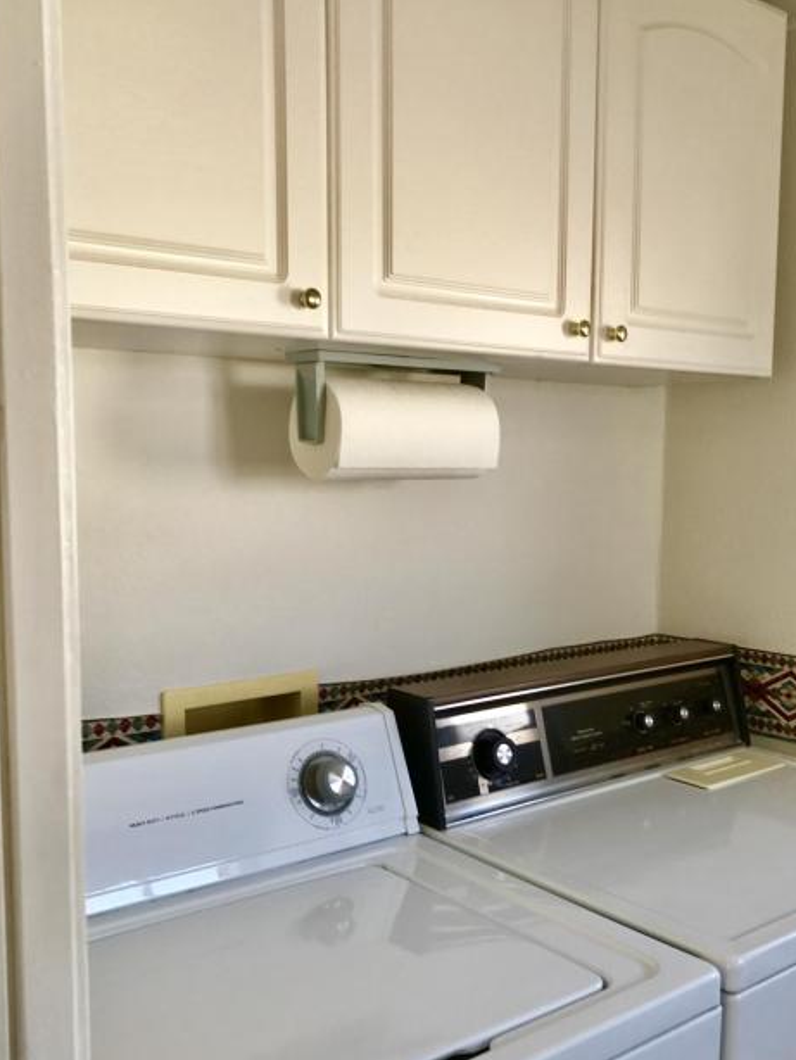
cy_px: 604
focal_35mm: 35
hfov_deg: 40.5
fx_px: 1072
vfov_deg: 52.4
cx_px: 478
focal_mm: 3.99
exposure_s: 1/60
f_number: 1.8
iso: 25
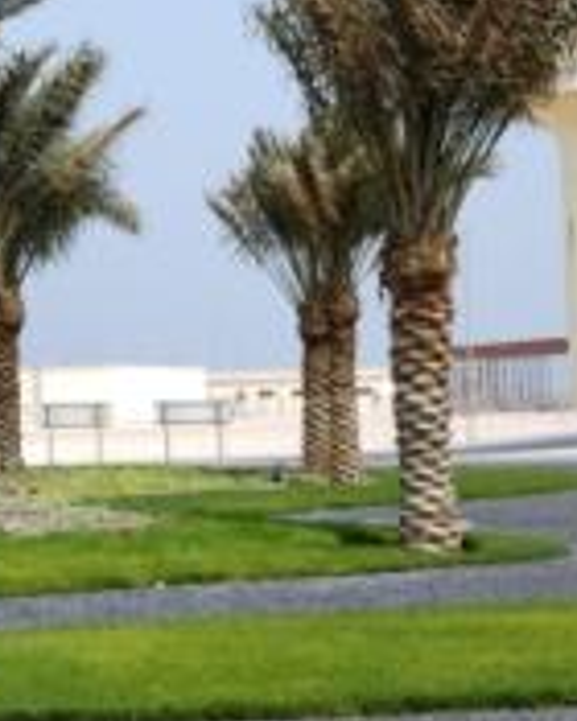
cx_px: -62
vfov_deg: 18.9
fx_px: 2156
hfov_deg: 14.9
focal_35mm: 101
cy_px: 255
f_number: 9
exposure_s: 1/320
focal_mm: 28
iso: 100
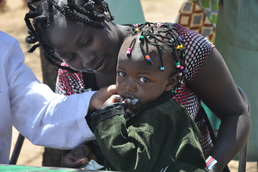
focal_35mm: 106
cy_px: 86
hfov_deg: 19.3
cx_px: 129
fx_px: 759
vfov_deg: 12.9
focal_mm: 70
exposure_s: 1/400
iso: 250
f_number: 5
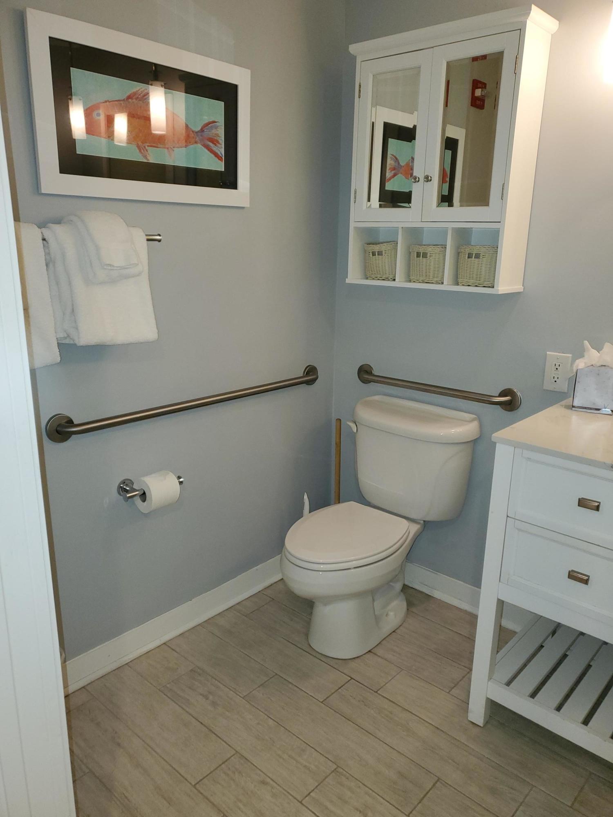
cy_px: 408
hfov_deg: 53.1
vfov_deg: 67.3
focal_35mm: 26
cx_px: 306
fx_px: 614
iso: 125
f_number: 1.5
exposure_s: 1/60
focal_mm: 4.3
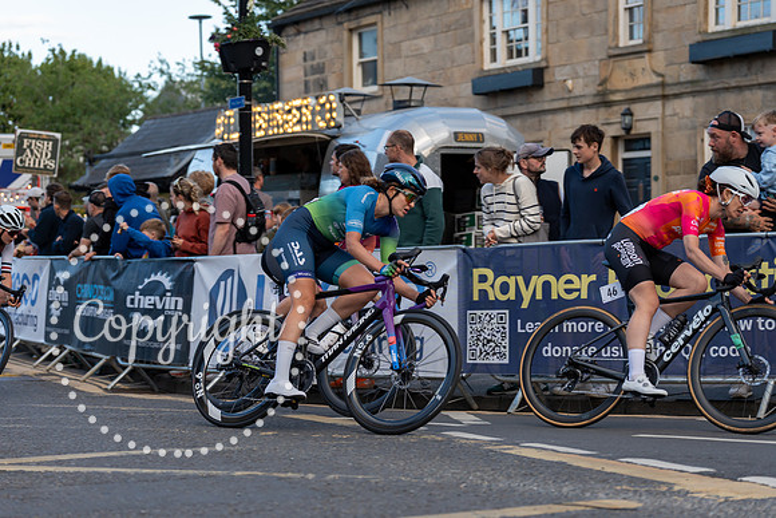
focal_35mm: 77
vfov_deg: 17.7
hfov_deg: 26.3
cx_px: 388
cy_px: 259
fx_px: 1660
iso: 320
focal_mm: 77
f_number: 3.2
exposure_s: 1/1000
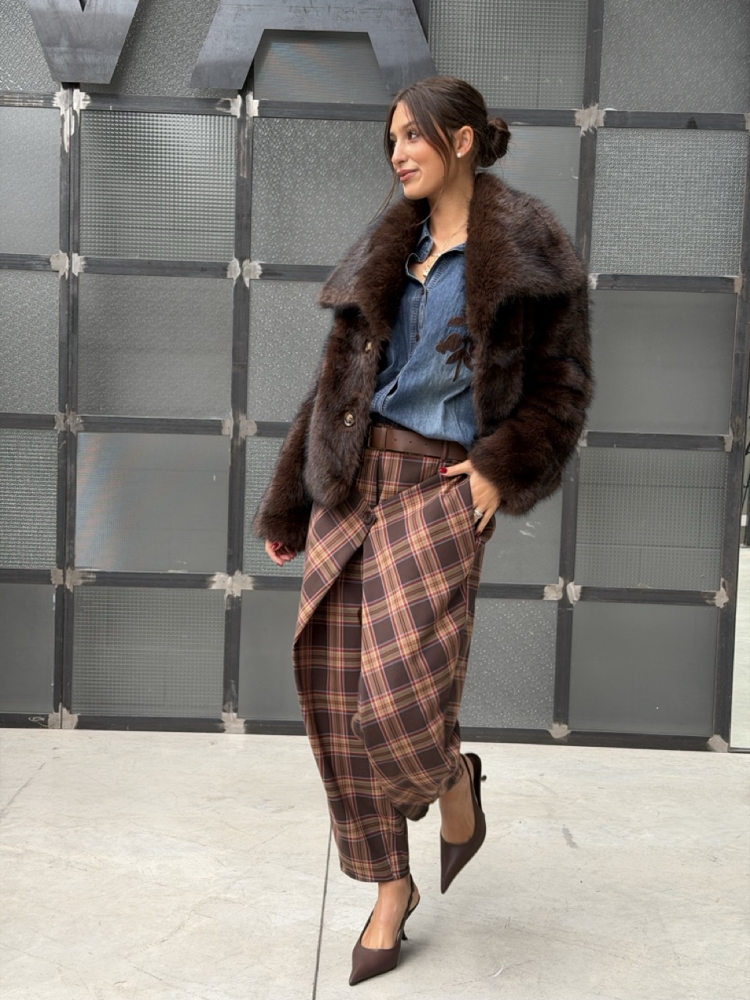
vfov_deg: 39.7
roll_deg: -2.0
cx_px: 375
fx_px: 1387
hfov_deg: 30.3
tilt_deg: -5.0
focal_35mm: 48
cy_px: 500
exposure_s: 1/60
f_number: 1.78
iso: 160
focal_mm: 6.76
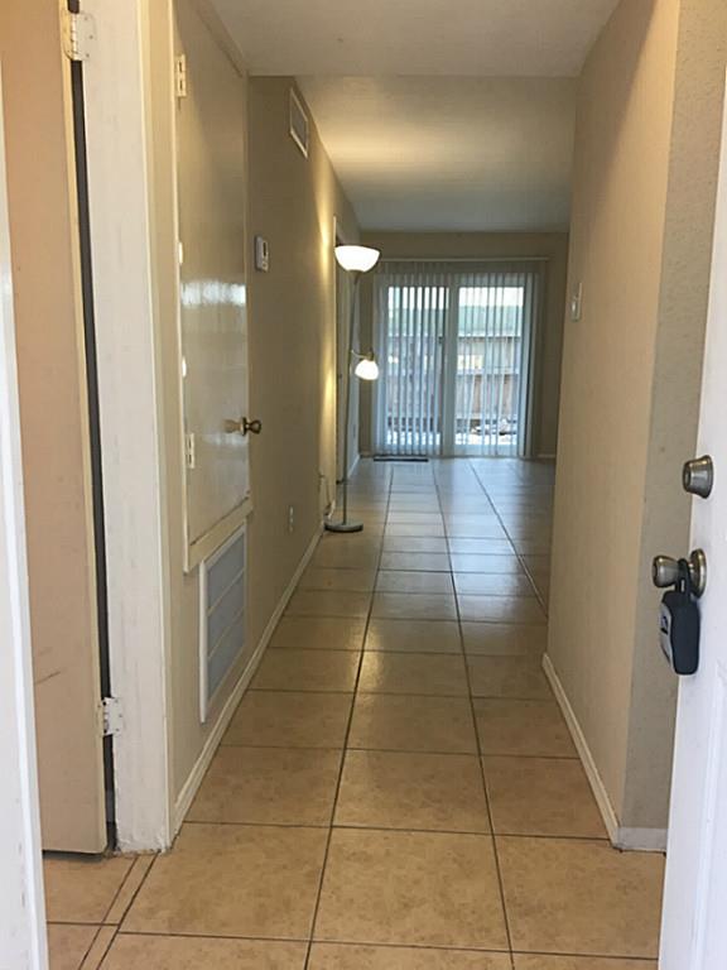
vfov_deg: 61.7
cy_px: 485
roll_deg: -0.8
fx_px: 812
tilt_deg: -8.6
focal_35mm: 29
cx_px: 364
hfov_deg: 48.2
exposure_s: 1/30
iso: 40
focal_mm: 4.15
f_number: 2.2
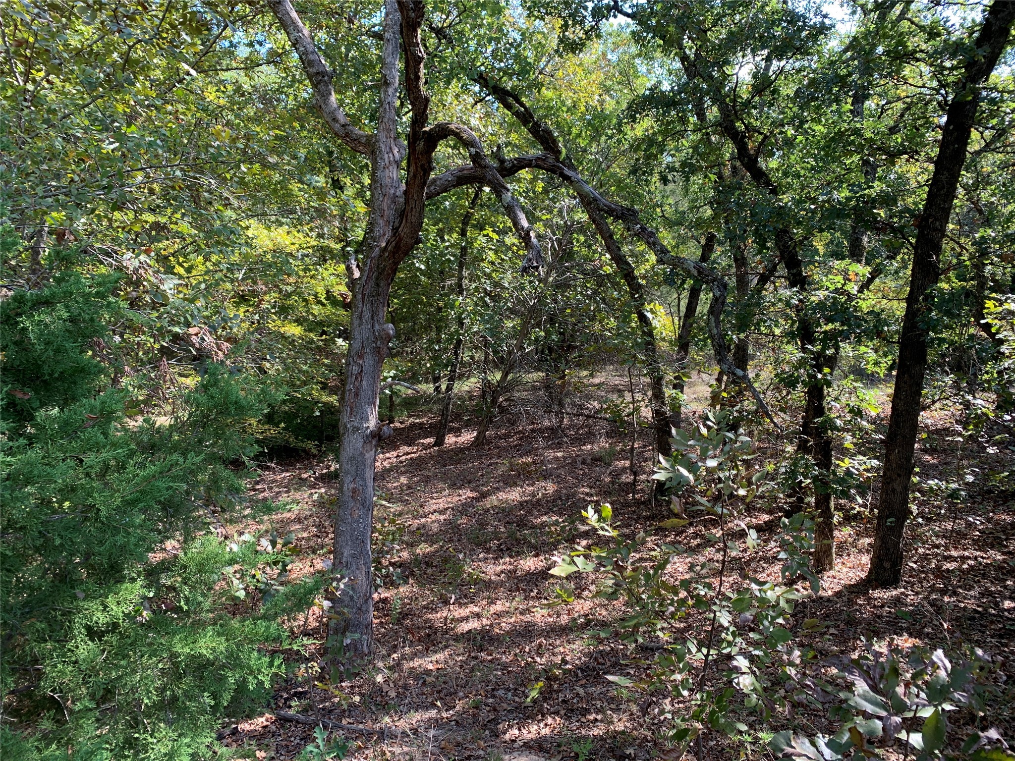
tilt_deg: -5.5
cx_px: 508
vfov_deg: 53.1
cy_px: 380
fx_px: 762
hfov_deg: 67.3
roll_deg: +0.0
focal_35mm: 26
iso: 25
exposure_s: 1/122
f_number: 1.8
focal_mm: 4.25
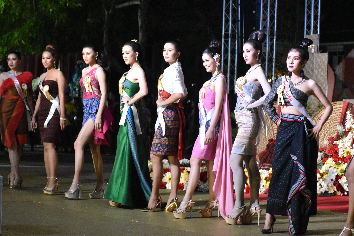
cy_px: 118
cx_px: 177
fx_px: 885
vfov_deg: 15.2
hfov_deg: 22.6
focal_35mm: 90
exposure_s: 1/160
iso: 2500
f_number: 5
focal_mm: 60
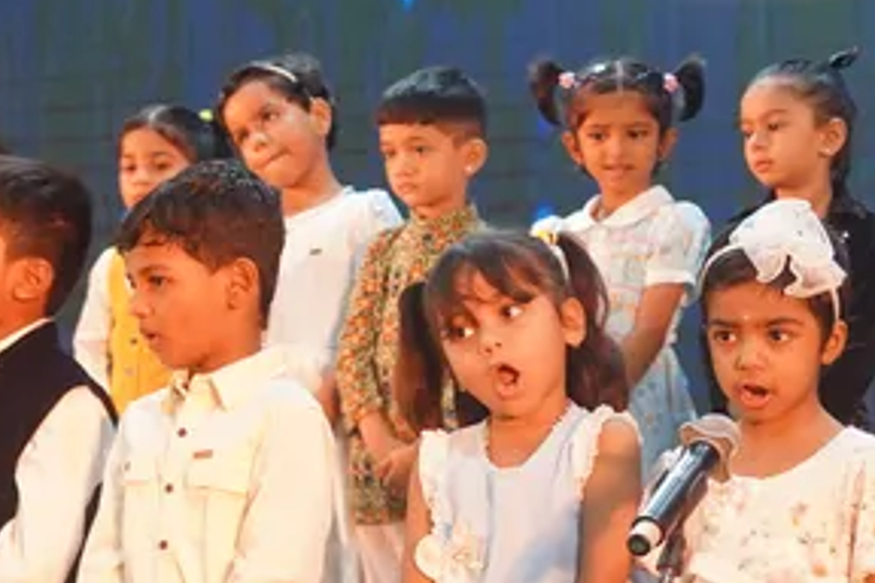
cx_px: 507
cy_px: 578
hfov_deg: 12.5
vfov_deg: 8.3
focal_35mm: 164
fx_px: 3986
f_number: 4
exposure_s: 1/100
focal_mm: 43
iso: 1250
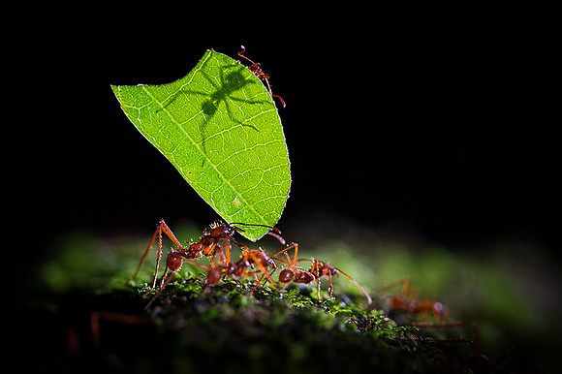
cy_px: 200
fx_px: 2675
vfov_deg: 8.0
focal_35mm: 171
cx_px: 202
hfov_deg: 12.0
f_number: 11
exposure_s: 1/100
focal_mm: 105
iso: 640
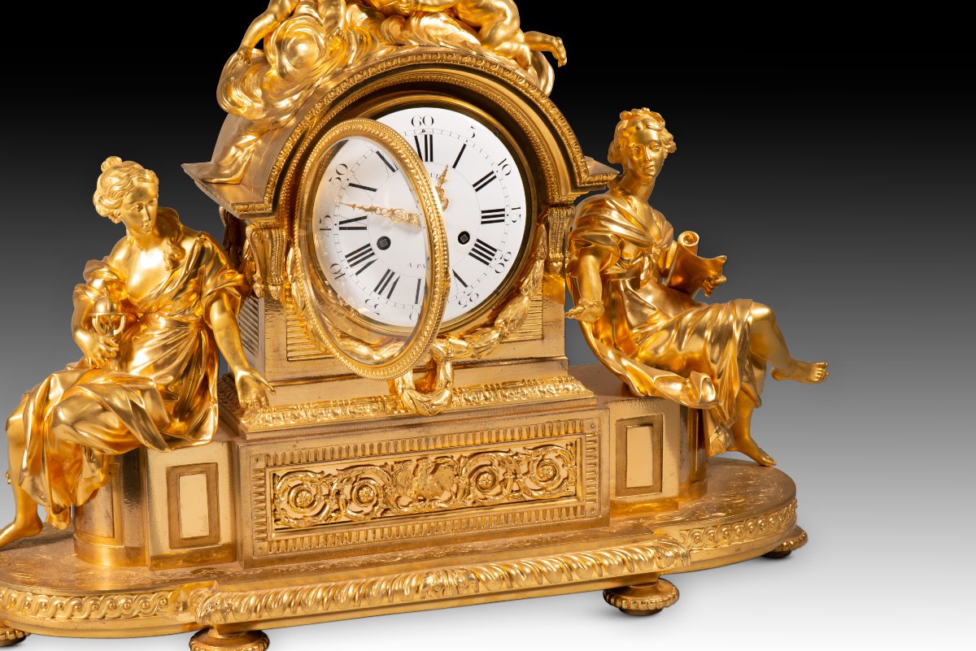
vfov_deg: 13.1
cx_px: 488
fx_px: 2848
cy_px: 326
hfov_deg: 19.4
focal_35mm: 105
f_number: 16
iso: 100
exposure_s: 1/2.5
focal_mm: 105
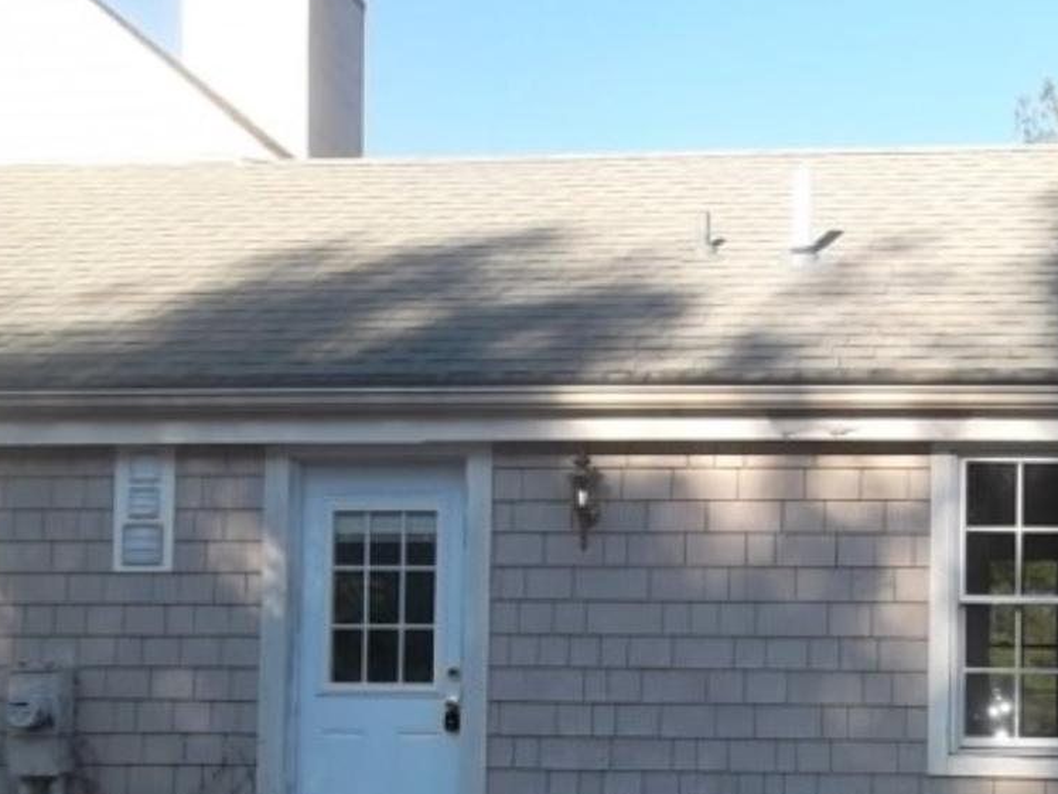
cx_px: 867
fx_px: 1589
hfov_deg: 35.5
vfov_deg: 27.5
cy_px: 628
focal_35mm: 52
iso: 80
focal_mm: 4.9
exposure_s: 1/250
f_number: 3.5
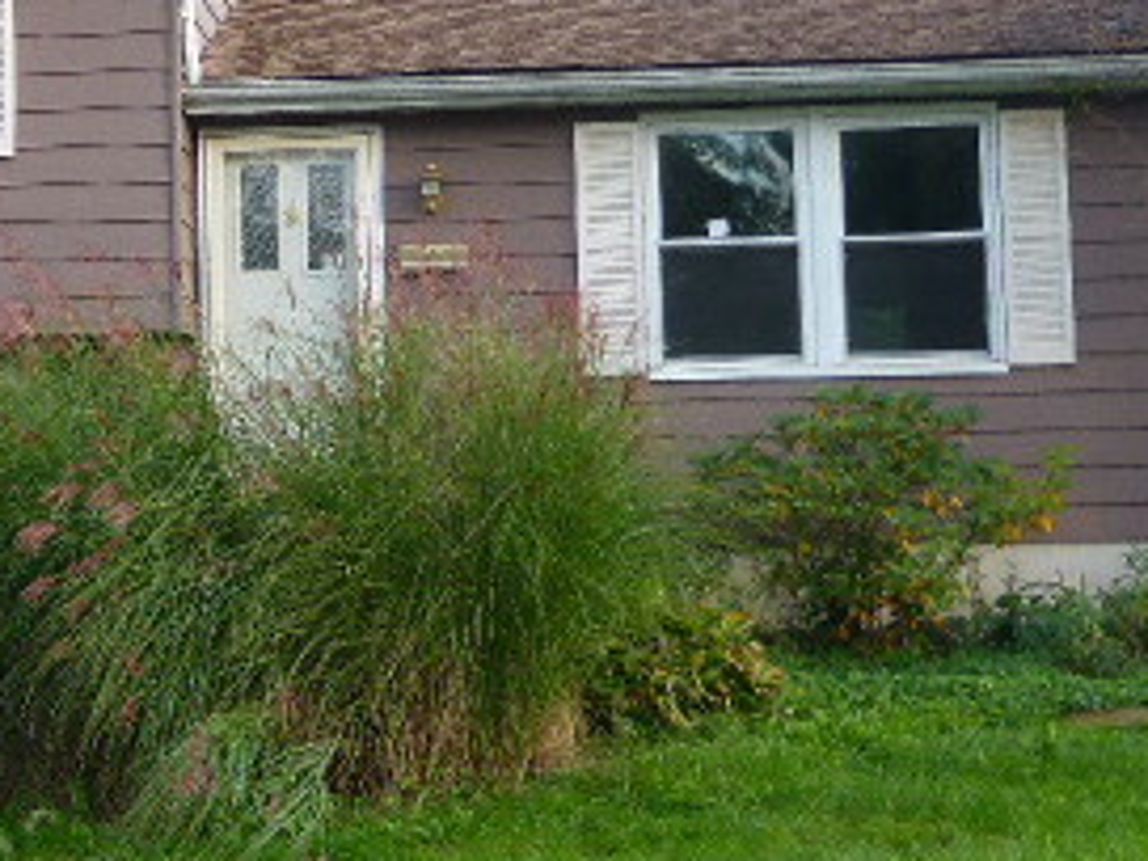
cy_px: 295
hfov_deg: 24.0
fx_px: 2653
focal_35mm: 80
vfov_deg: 18.4
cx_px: 211
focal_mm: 6.1
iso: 100
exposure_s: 1/80
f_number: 3.7
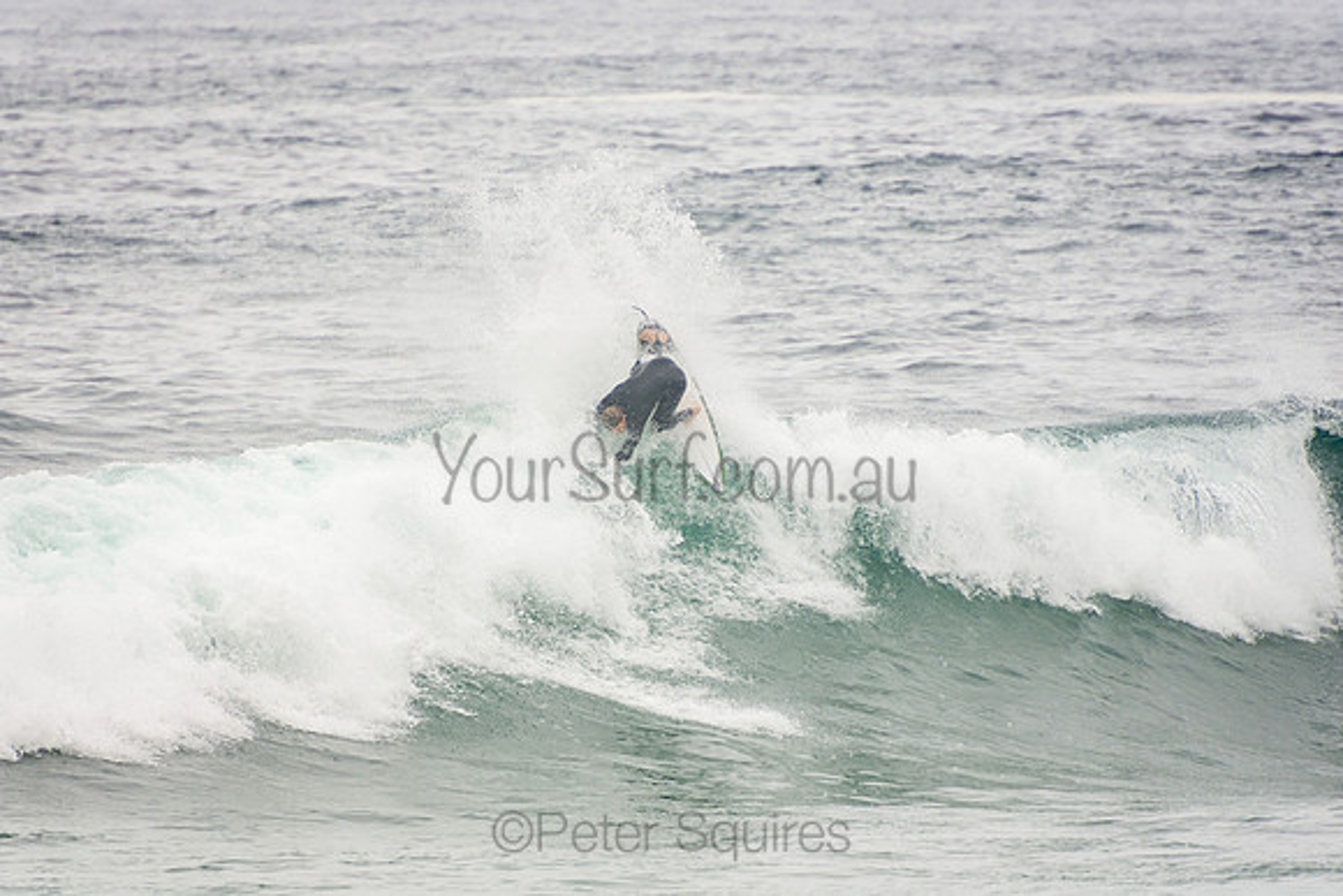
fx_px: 22388
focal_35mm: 600
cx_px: 672
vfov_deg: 2.3
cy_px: 448
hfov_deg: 3.4
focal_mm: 400
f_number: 5.6
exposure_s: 1/1250
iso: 220
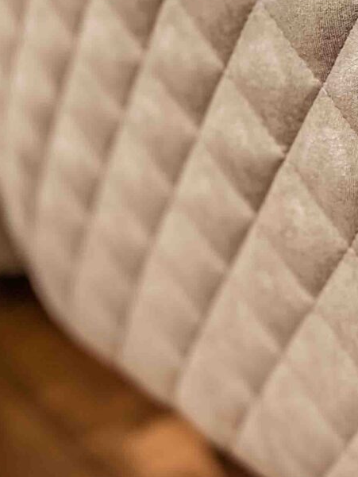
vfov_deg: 22.0
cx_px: 427
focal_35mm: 83
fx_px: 1144
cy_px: -74
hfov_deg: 17.0
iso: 500
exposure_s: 1/50
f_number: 1.8
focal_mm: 4.25
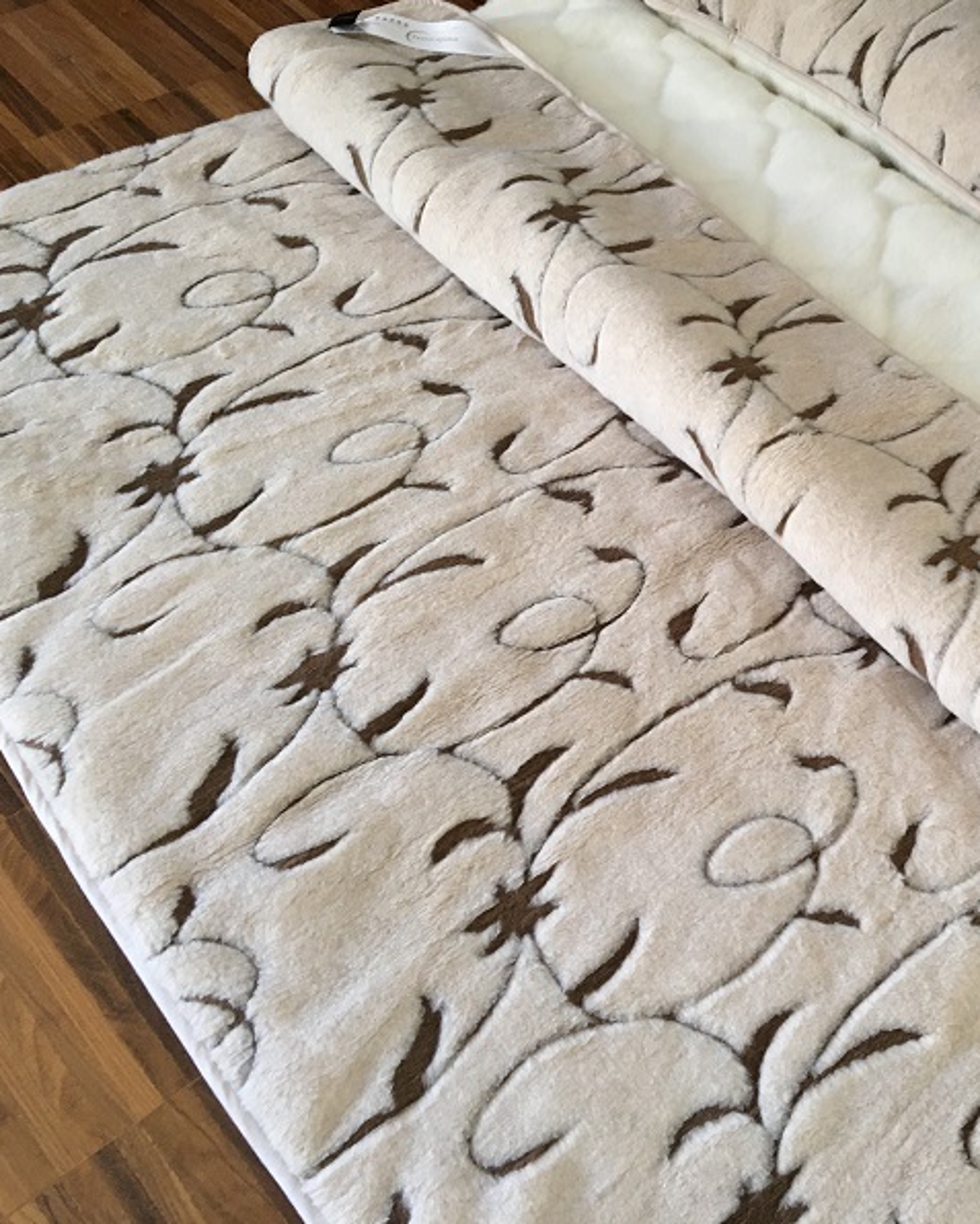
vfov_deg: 47.9
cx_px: 770
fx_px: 1377
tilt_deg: -51.7
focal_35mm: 38
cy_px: 612
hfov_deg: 37.9
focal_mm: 4.15
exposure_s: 1/33
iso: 125
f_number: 2.2
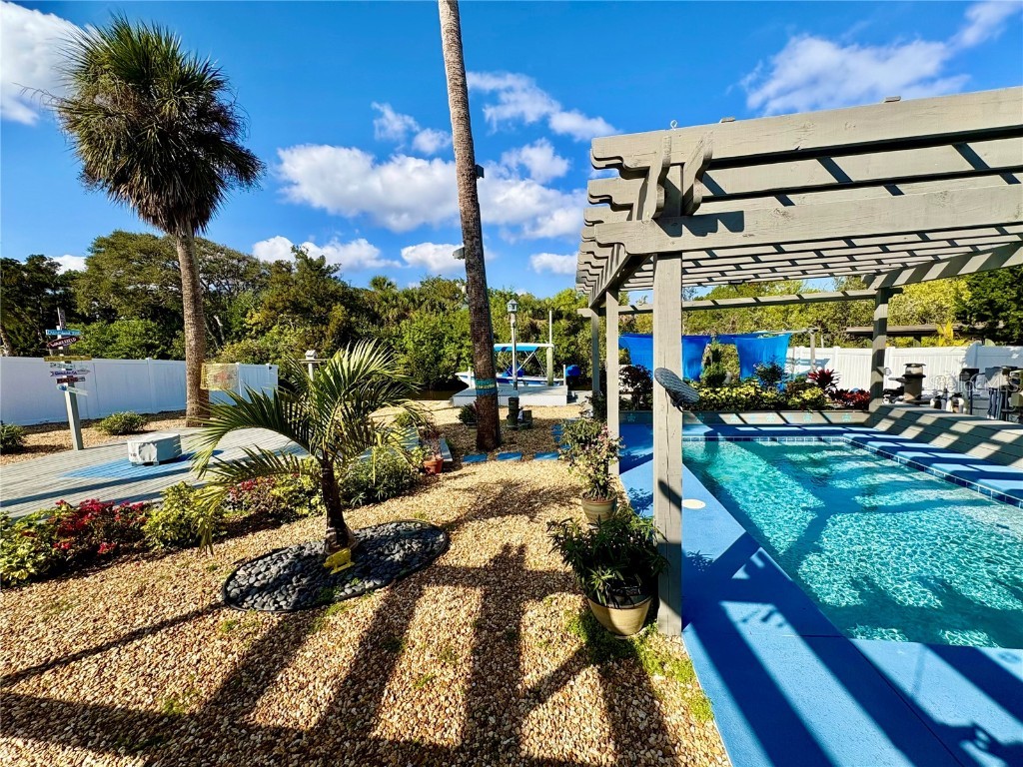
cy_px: 384
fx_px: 414
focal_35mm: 14
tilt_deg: -6.0
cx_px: 512
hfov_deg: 102.1
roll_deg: +2.1
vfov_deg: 85.7
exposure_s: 1/1567
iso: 50
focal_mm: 2.22
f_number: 2.2
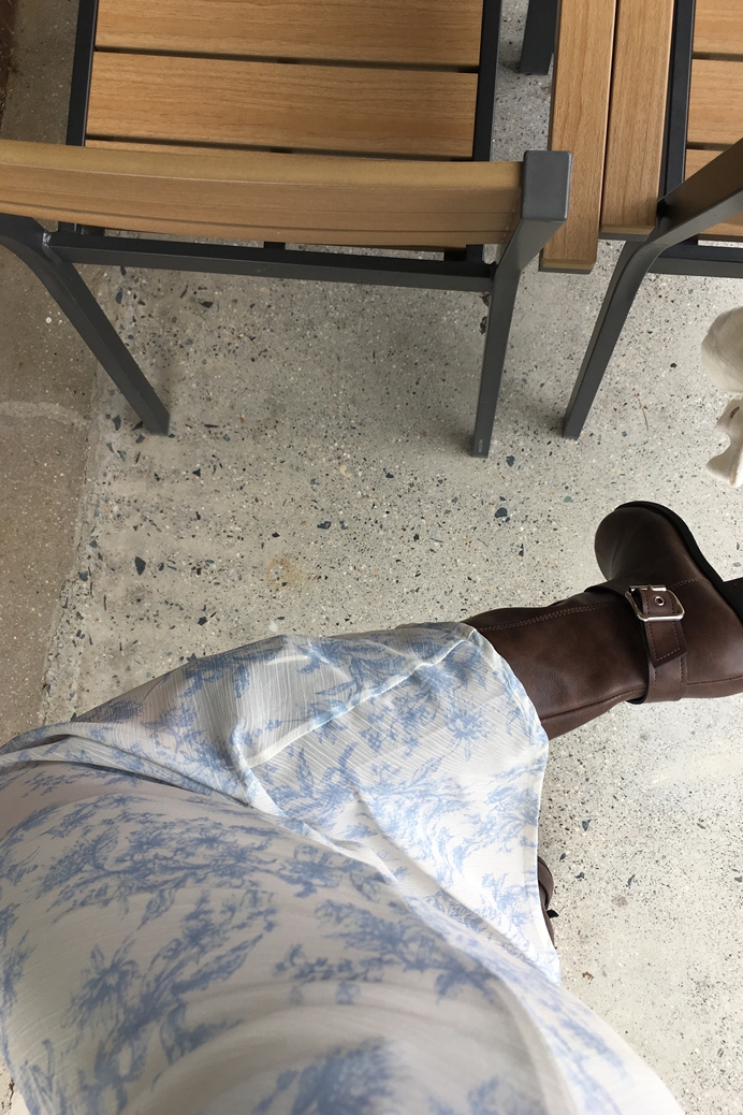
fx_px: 960
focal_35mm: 31
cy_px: 552
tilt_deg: -82.8
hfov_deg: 42.3
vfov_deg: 60.3
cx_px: 408
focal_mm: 4.15
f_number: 2.2
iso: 25
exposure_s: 1/151
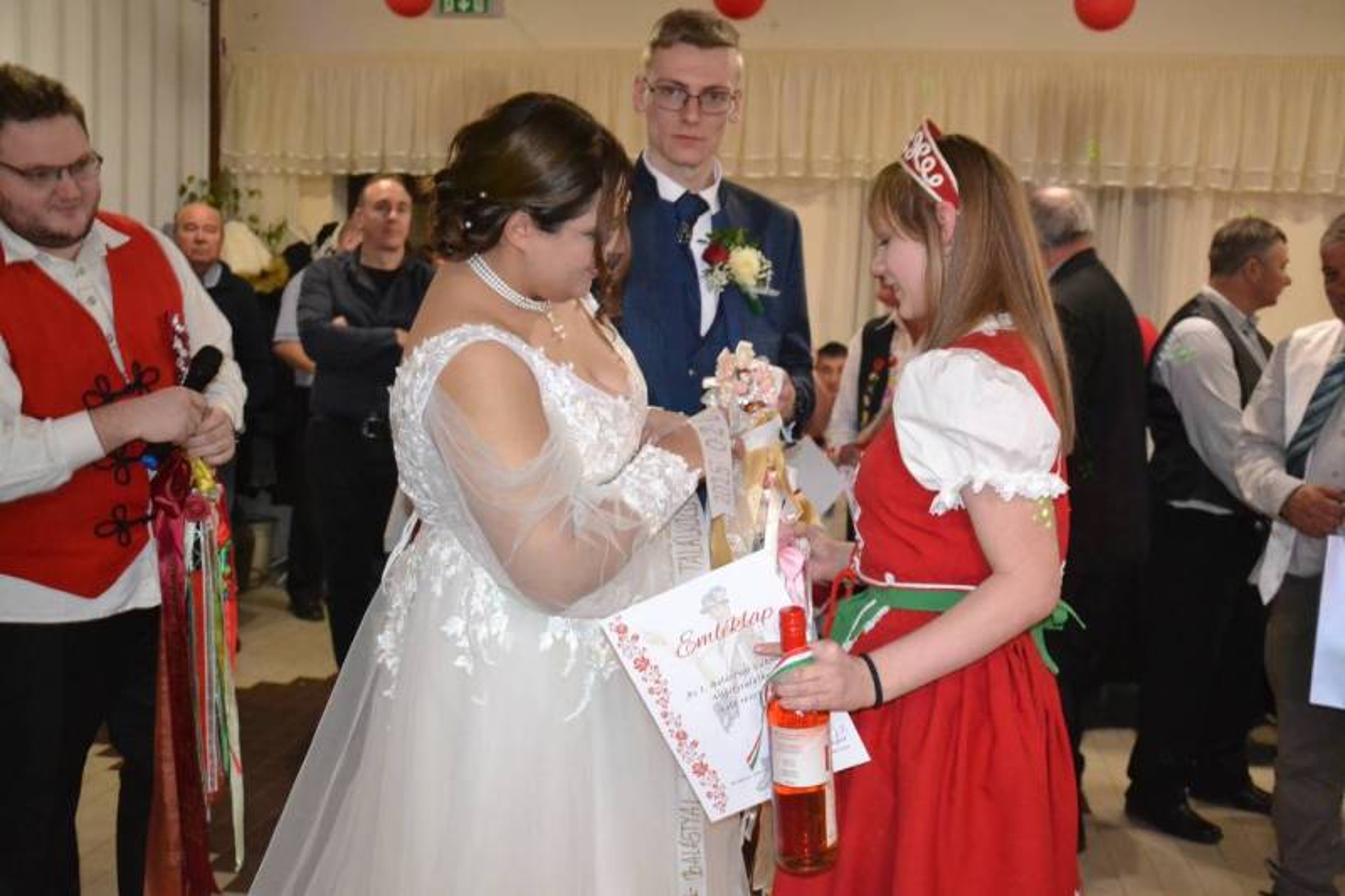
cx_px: 672
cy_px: 448
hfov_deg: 51.3
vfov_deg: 35.5
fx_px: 1401
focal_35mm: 38
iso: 3200
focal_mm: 25
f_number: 4
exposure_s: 1/60
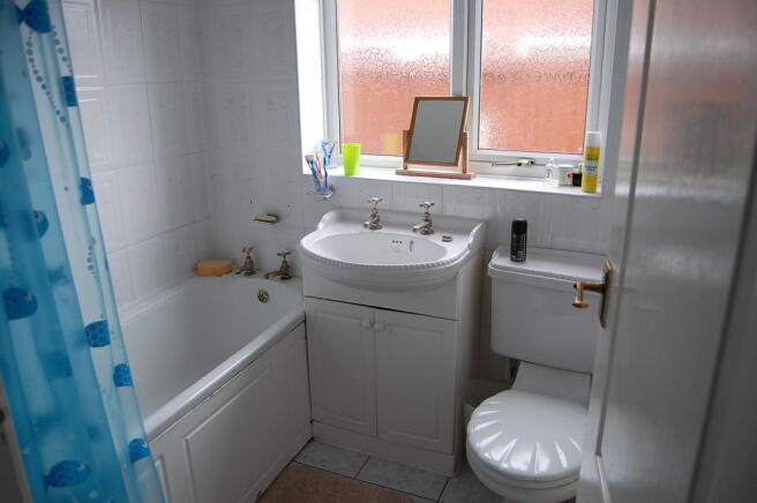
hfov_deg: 67.4
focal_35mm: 27
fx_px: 567
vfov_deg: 47.8
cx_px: 378
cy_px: 252
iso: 400
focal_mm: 18
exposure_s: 1/60
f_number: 4
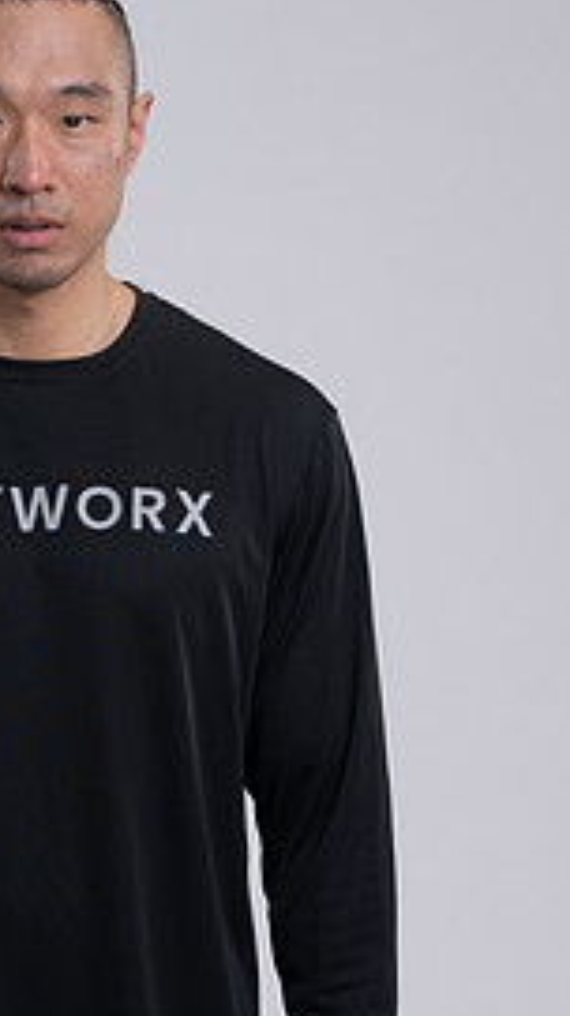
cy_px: 649
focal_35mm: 148
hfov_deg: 8.2
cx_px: 71
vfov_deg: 14.5
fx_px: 3985
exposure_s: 1/125
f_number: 4
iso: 125
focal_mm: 85
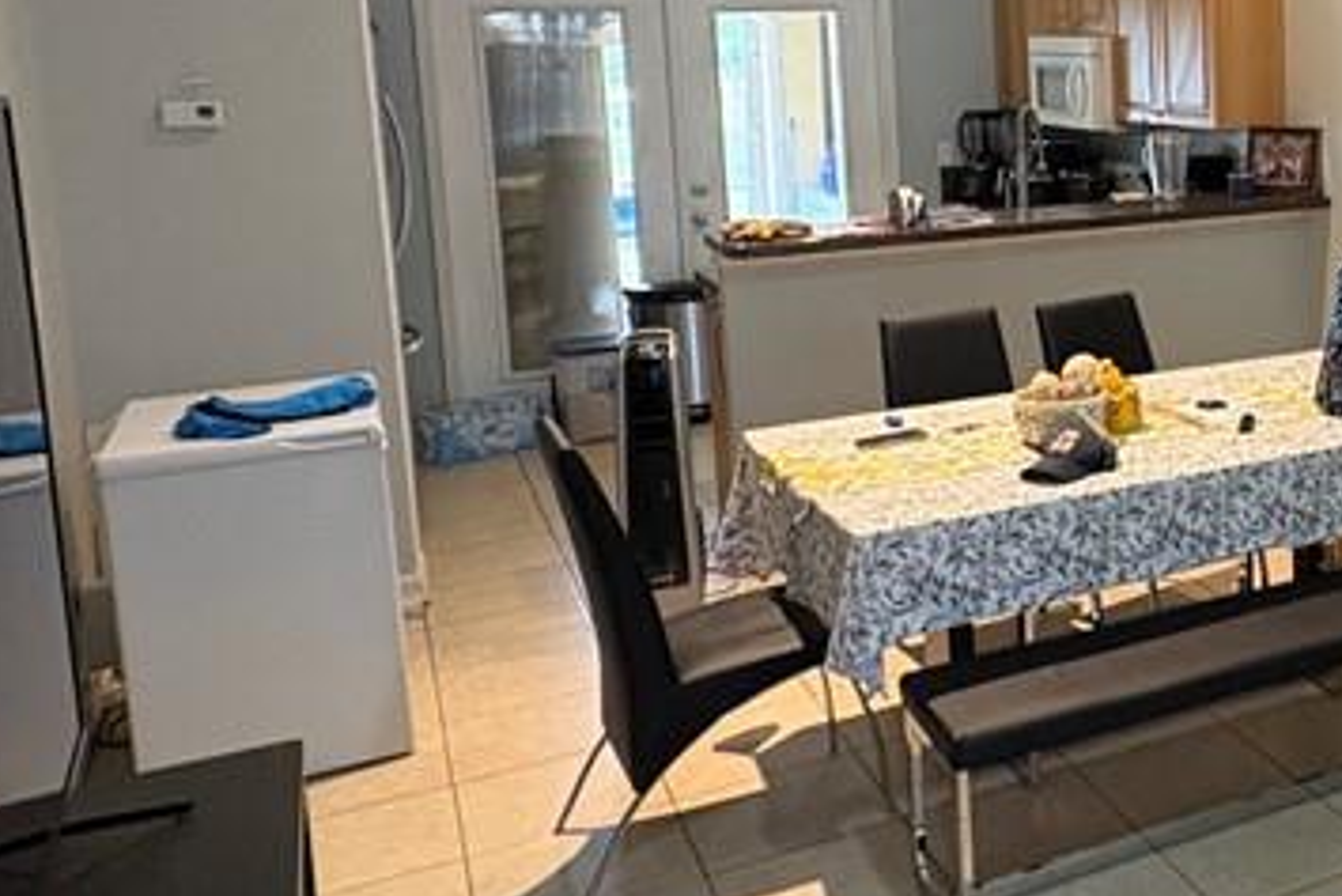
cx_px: 1482
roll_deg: +1.3
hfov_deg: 38.3
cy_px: 208
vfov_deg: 31.3
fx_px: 1566
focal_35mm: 42
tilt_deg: -5.1
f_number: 2.2
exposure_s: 1/60
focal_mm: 2.22
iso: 400
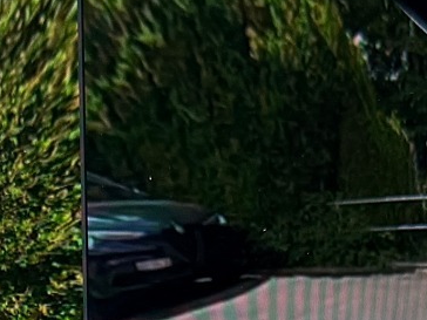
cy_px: 613
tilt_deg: -18.9
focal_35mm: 133
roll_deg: -1.8
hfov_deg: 14.8
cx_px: 164
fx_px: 1641
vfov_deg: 10.4
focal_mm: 6.76
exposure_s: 1/632
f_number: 1.78
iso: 80
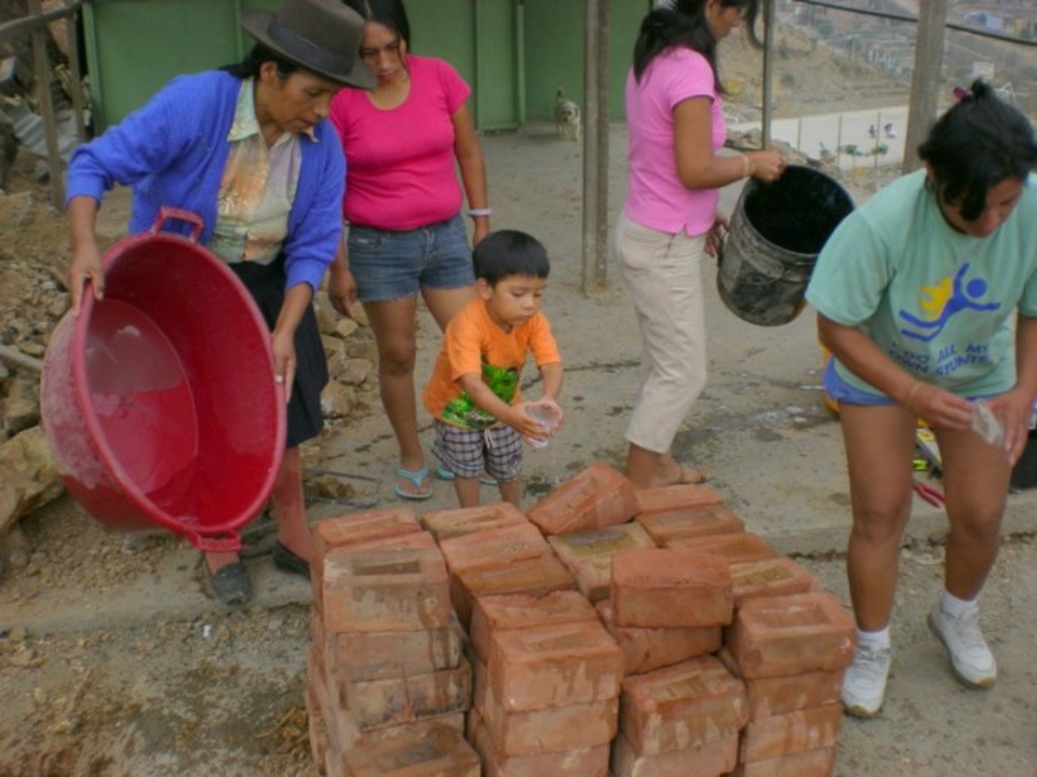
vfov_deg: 37.7
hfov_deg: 49.0
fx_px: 1138
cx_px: 518
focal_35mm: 38
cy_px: 388
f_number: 4.6
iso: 50
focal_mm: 6.3
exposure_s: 1/170
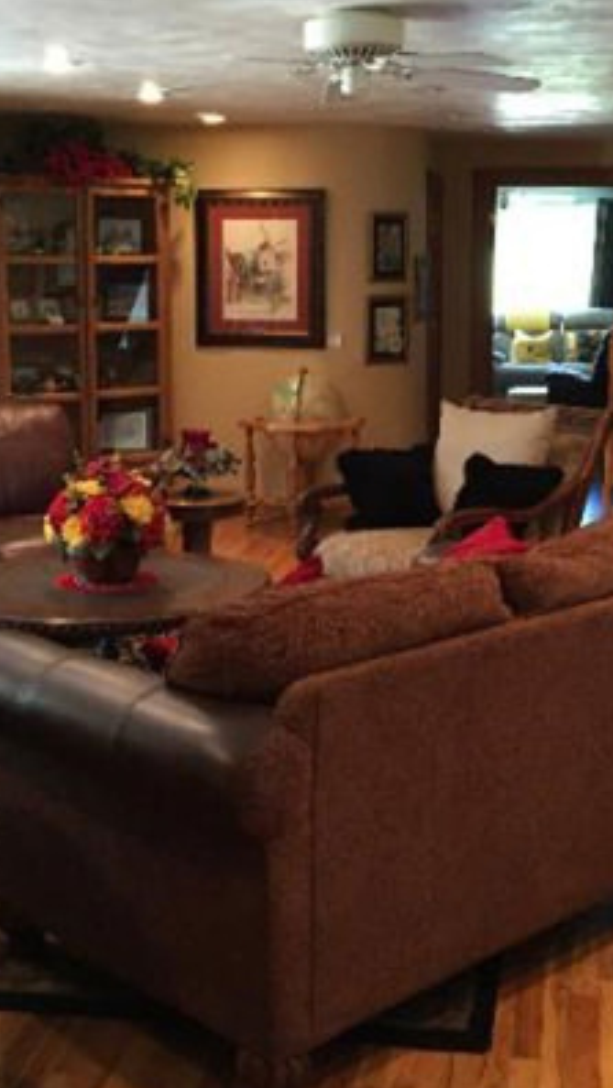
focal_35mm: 51
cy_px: 506
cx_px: 308
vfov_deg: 40.5
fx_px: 1472
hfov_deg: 23.5
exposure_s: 1/30
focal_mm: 4.15
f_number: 2.2
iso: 160
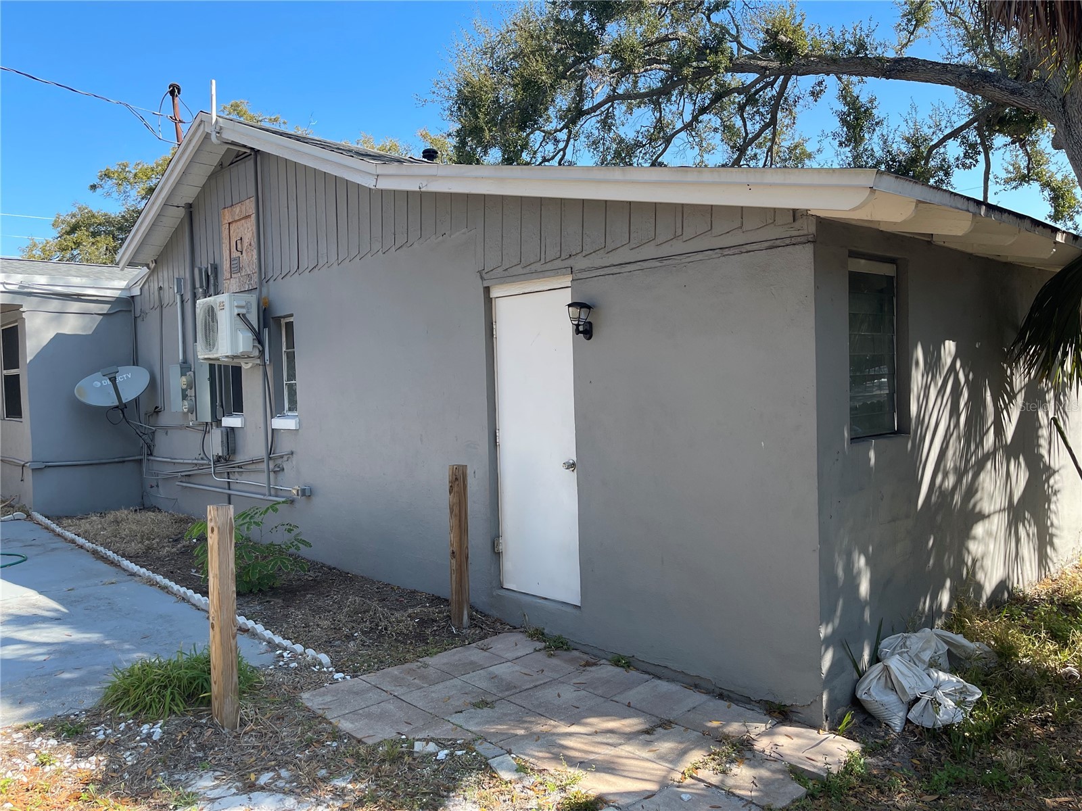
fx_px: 781
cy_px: 406
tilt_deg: -0.9
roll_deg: +1.3
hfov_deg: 69.4
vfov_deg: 54.9
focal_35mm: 25
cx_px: 541
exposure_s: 1/930
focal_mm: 5.1
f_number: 1.6
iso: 32
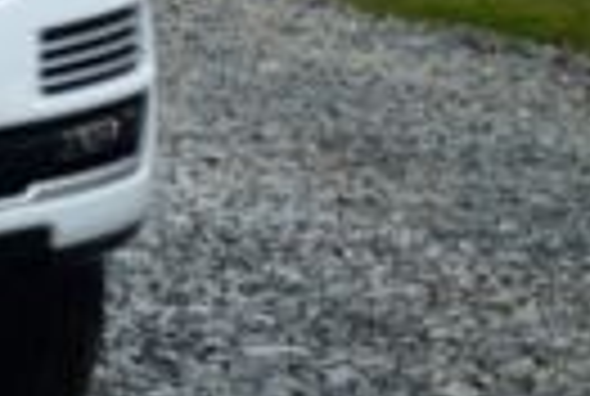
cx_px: -802
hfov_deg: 7.7
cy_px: 173
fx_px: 4074
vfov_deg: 5.6
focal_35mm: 248
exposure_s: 1/40
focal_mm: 34
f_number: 13
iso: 200
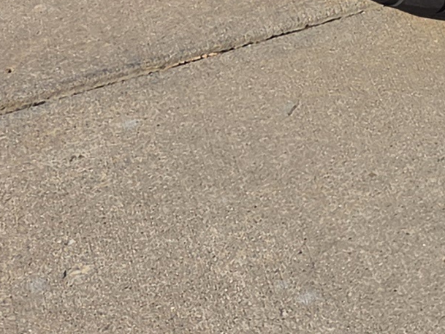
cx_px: 1044
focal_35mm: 151
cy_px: -490
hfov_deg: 11.1
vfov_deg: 8.8
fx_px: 1942
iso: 80
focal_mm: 5.4
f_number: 1.8
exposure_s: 1/5000
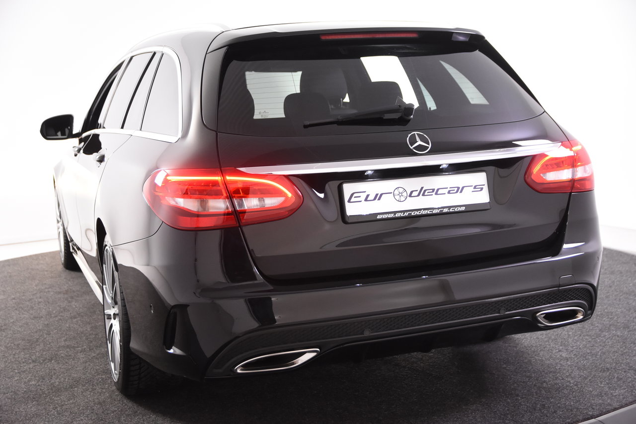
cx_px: 318
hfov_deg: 38.9
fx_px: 901
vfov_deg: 26.5
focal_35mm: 51
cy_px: 212
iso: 1600
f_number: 4
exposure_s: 1/60
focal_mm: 34
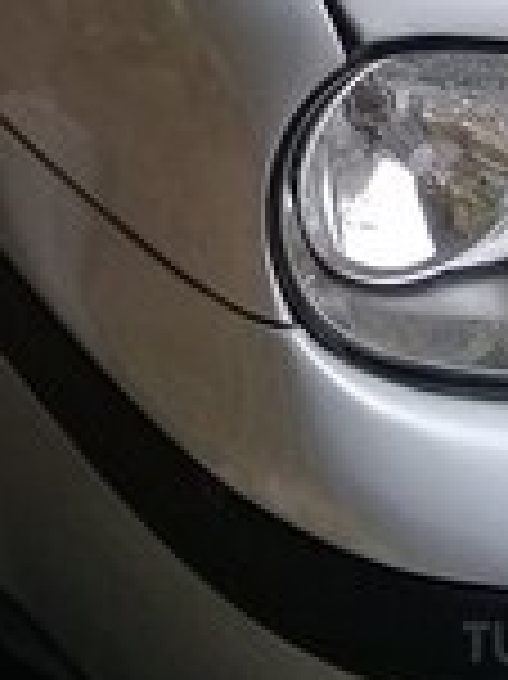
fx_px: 1999
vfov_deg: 17.0
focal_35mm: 102
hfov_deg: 14.0
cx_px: -103
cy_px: -414
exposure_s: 1/280
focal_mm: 3.3
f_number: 2.2
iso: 50
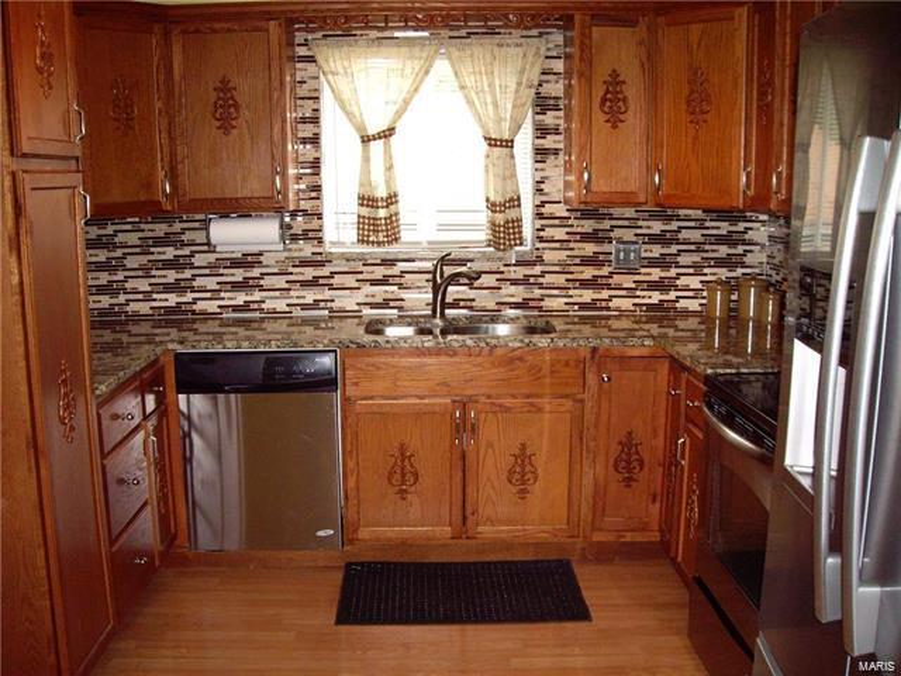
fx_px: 989
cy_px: 338
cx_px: 450
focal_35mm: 38
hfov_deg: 49.0
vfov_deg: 37.7
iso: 200
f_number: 2.7
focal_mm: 6.2
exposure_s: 1/40
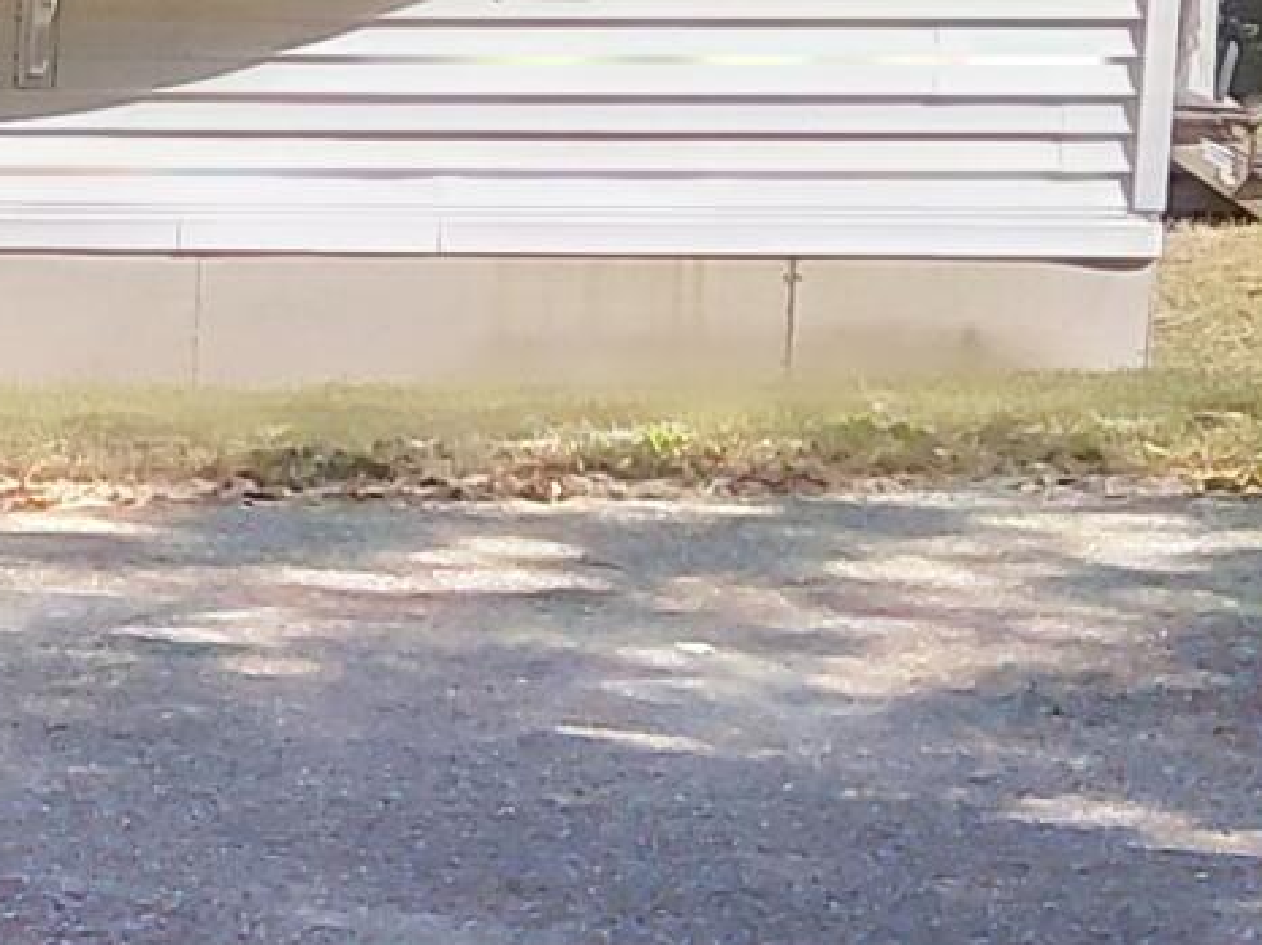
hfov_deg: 10.9
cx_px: -1441
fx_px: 5867
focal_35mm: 161
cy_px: 252
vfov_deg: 9.2
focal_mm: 4.69
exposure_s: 1/1667
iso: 50
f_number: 1.8
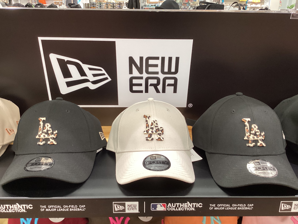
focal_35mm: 31
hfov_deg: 58.4
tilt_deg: -20.8
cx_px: 149
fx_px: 267
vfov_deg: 45.4
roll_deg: -1.4
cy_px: 112
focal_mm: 3.3
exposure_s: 1/60
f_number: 2.4
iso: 125
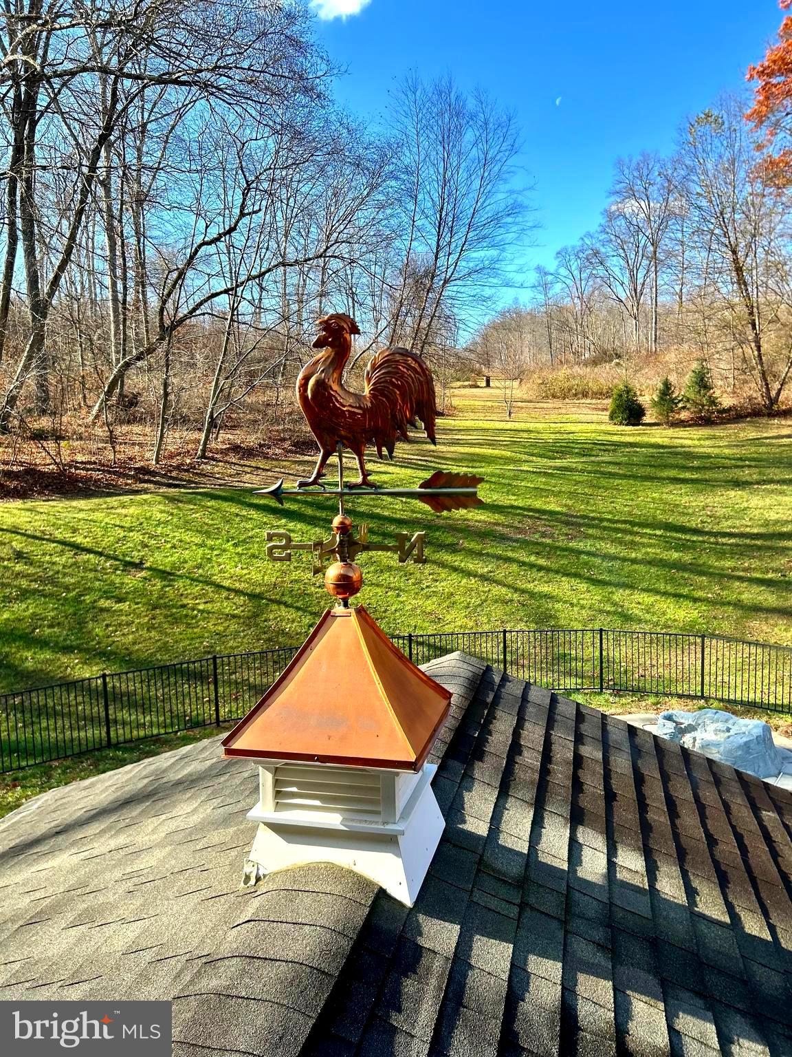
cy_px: 528
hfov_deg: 53.1
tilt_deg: -6.3
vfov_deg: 67.3
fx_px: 793
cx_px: 396
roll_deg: +1.1
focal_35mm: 26
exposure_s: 1/894
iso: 50
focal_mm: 5.7
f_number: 1.5
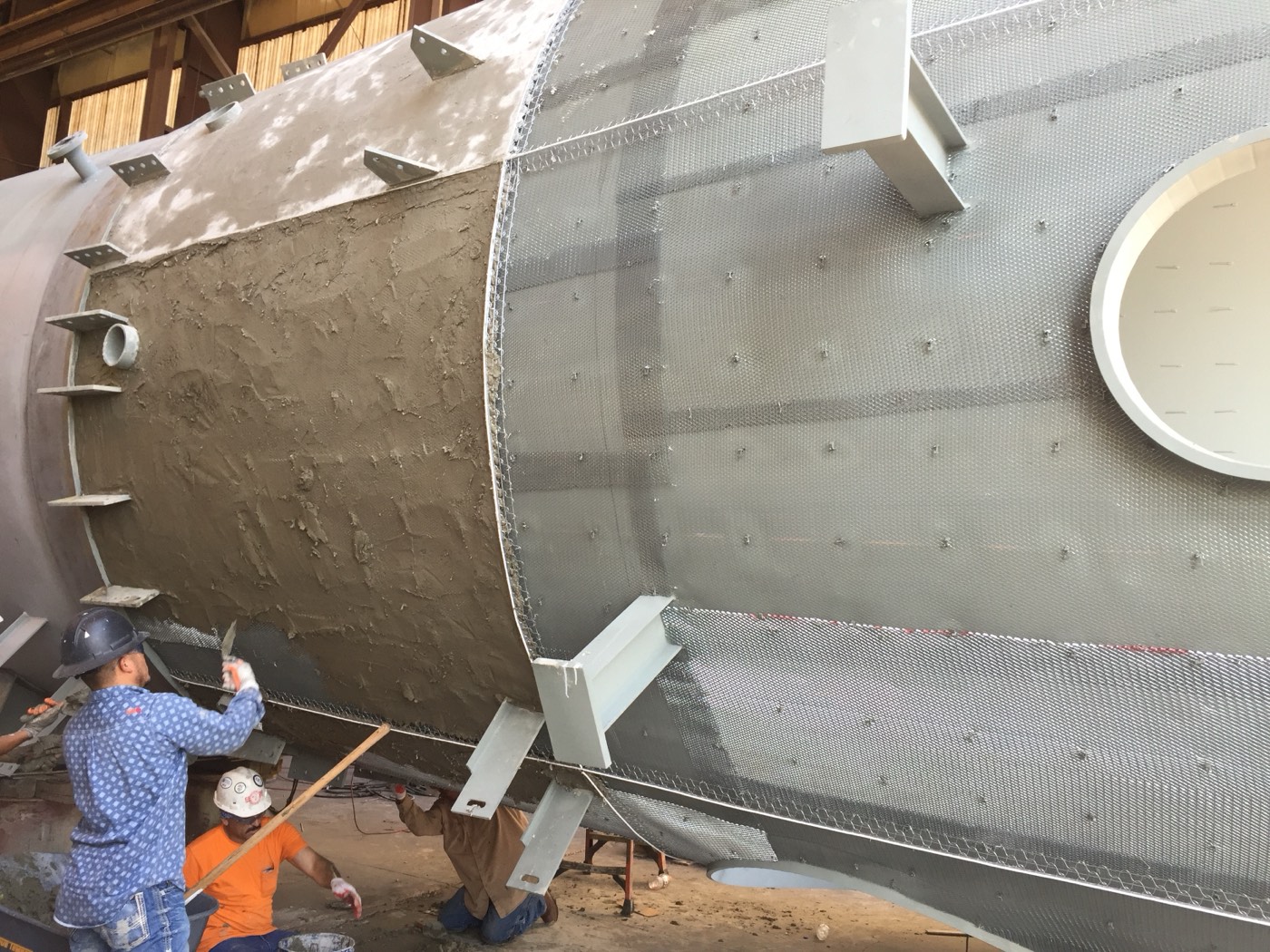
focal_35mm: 29
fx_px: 1064
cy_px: 476
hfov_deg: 61.7
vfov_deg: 48.2
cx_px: 635
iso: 50
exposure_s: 1/120
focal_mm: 4.15
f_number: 2.2
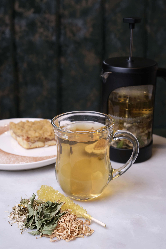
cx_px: 83
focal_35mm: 62
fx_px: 429
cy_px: 124
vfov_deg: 32.4
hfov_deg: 21.9
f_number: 6.4
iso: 400
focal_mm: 41.4
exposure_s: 1/125
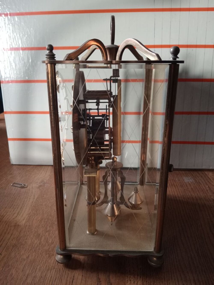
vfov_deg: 63.4
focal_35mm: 28
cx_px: 107
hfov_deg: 49.9
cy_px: 142
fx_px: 230
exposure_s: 1/33.3
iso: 909
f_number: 1.8
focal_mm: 3.98
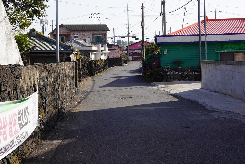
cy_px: 71
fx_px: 354
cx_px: 122
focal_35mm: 52
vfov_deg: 26.0
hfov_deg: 38.2
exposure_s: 1/100
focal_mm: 35
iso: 100
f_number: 11
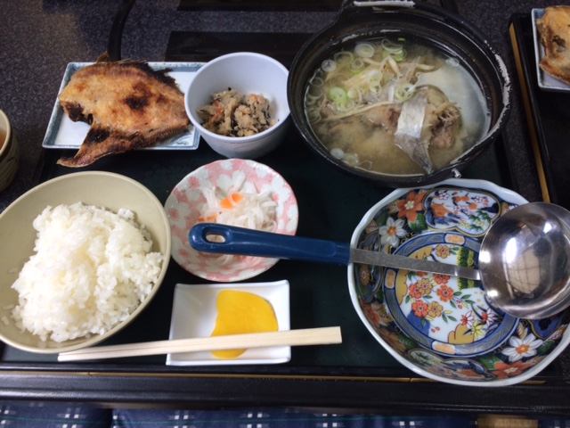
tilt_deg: -62.7
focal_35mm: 29
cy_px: 214
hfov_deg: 61.7
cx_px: 285
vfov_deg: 48.2
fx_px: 478
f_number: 2.2
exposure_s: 1/60
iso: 50
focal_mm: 4.15
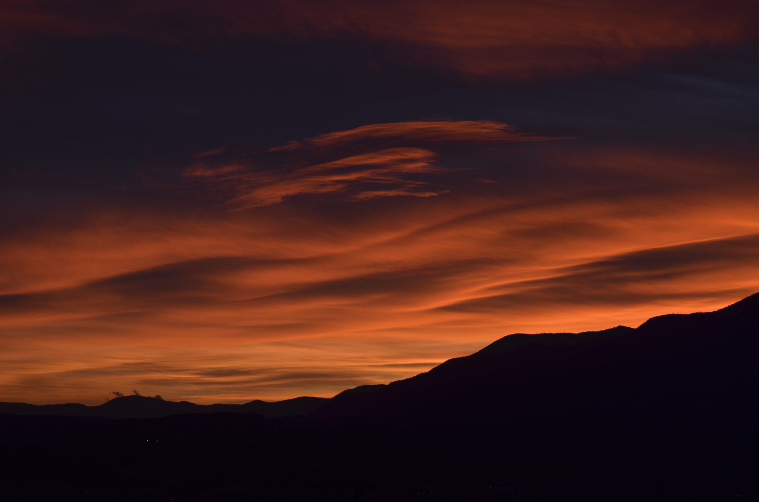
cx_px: 380
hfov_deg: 19.5
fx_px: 2209
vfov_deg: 13.0
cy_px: 251
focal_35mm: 105
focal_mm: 70
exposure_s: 1/80
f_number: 8
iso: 100
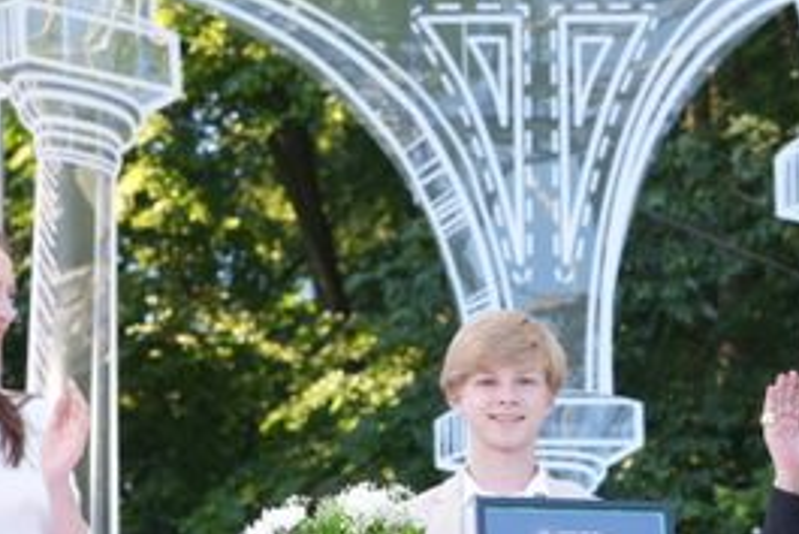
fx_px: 4552
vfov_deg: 6.7
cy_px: 688
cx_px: 418
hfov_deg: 10.0
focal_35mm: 205
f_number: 5.6
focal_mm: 78
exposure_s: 1/200
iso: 800
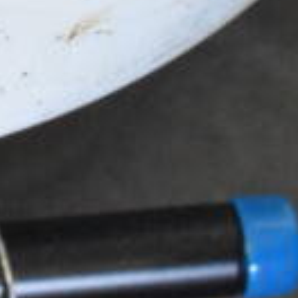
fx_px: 3165
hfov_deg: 5.3
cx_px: -332
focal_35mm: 325
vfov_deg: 5.3
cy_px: -137
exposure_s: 1/100
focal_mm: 55
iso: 10000
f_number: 5.6
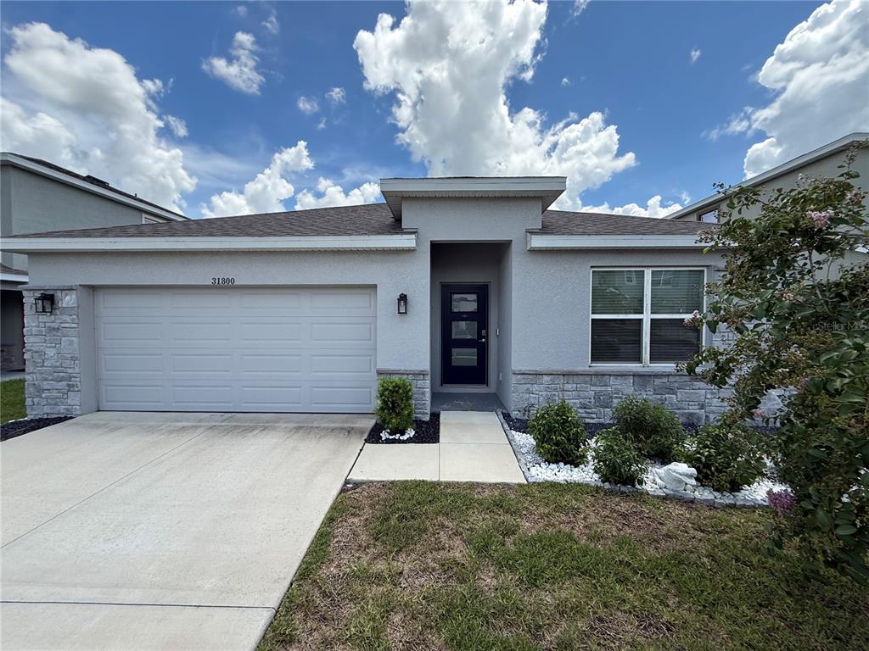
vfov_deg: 85.7
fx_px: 351
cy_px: 326
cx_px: 434
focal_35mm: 14
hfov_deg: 102.1
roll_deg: -0.2
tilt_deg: -1.5
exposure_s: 1/1399
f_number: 2.2
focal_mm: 2.22
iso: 64
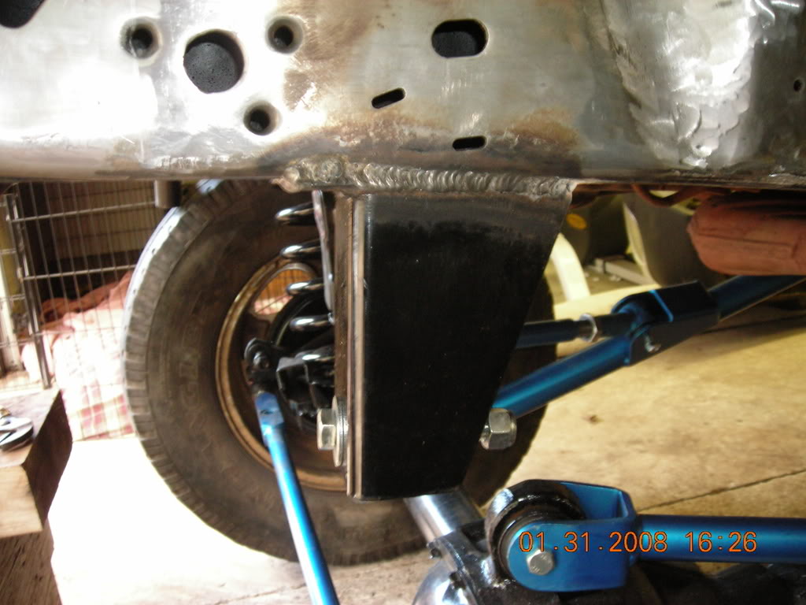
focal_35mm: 38
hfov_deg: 49.0
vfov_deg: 37.7
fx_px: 885
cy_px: 302
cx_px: 403
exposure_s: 1/8.5
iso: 200
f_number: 3.2
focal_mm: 6.3
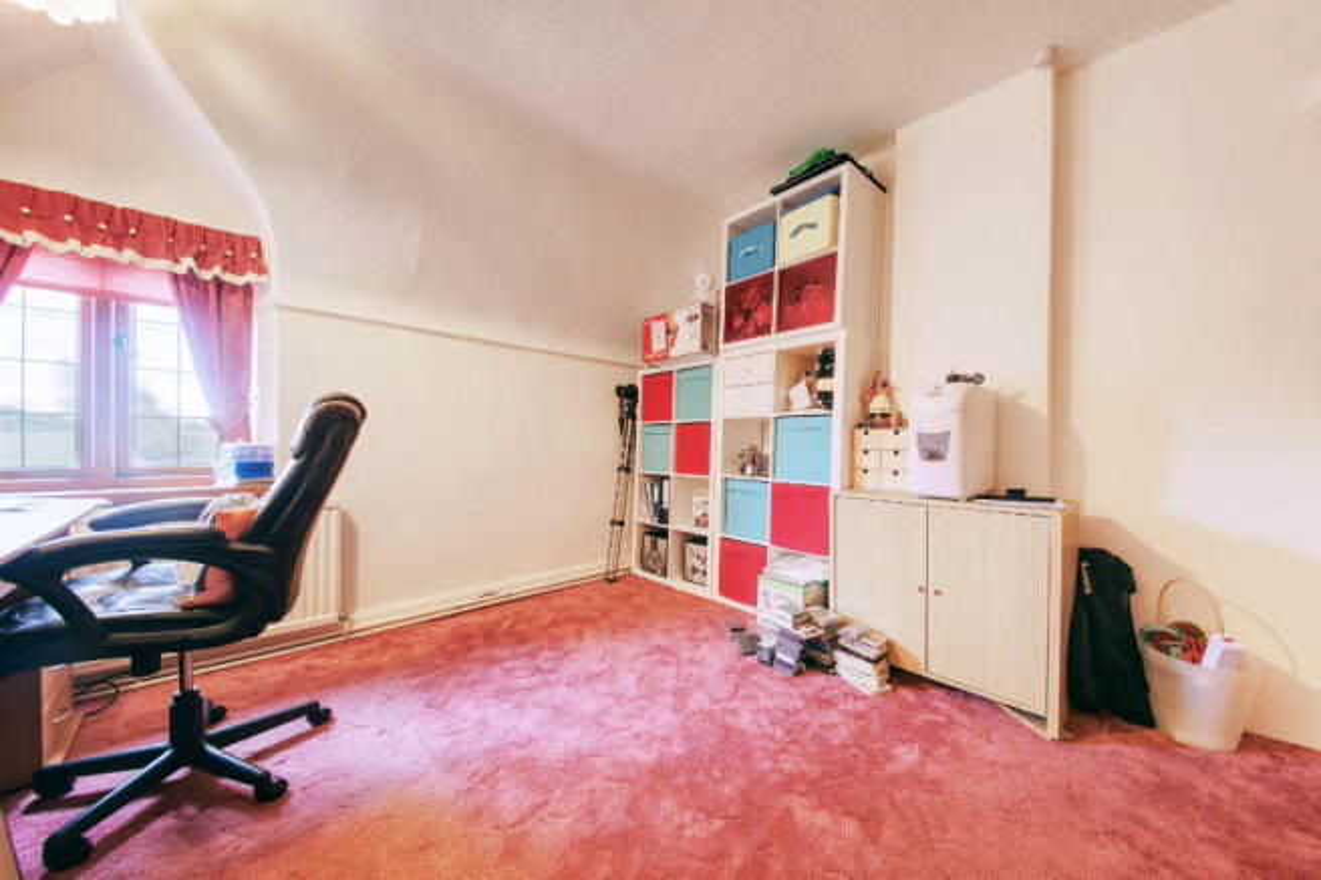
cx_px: 660
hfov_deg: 112.6
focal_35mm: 12
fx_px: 440
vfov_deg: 90.0
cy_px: 440
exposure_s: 1
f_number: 8
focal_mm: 12
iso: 100
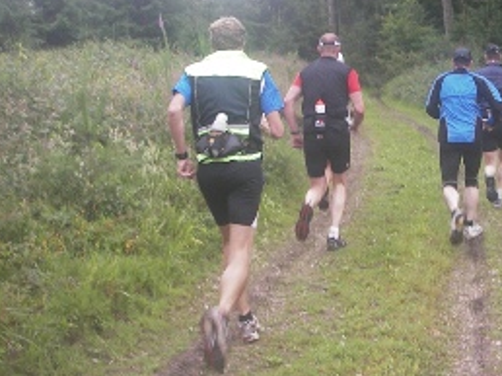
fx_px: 855
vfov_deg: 24.8
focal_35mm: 59
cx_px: 370
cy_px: 181
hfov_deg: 32.2
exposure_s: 1/50
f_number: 3.3
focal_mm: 6.3
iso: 50
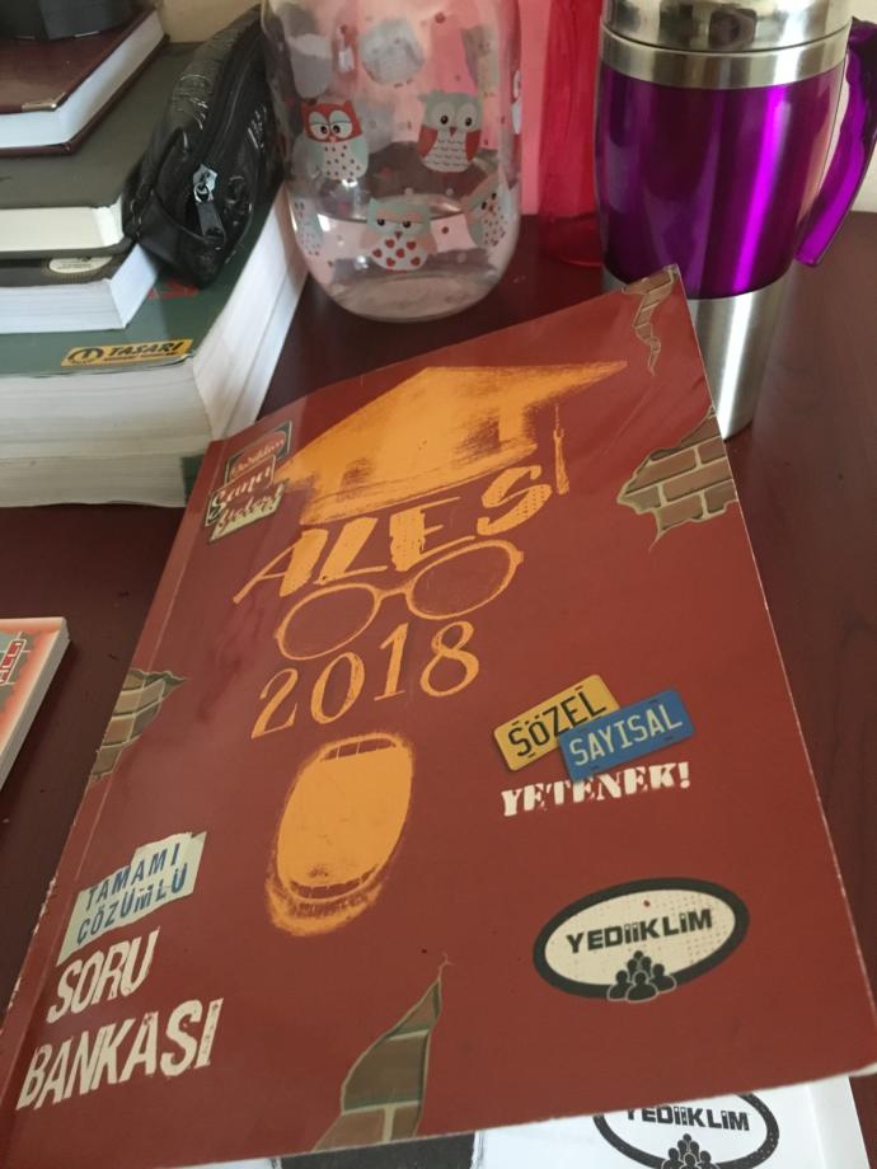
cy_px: 584
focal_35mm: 29
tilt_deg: -42.3
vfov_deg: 61.7
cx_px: 438
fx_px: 980
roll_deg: +3.0
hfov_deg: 48.2
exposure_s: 1/17
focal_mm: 4.15
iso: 320
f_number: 2.2
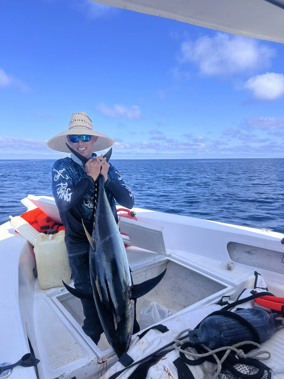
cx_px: 142
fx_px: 284
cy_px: 190
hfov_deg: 53.1
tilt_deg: -6.6
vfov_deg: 67.3
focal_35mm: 26
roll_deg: -0.3
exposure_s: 1/3356
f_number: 1.5
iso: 50
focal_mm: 5.7
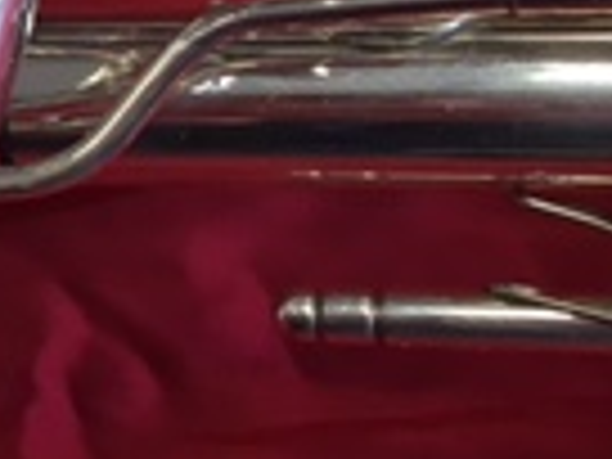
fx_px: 2404
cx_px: -392
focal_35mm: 136
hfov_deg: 13.4
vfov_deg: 10.7
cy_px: -112
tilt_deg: -62.7
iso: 80
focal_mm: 4.15
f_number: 2.2
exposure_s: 1/33
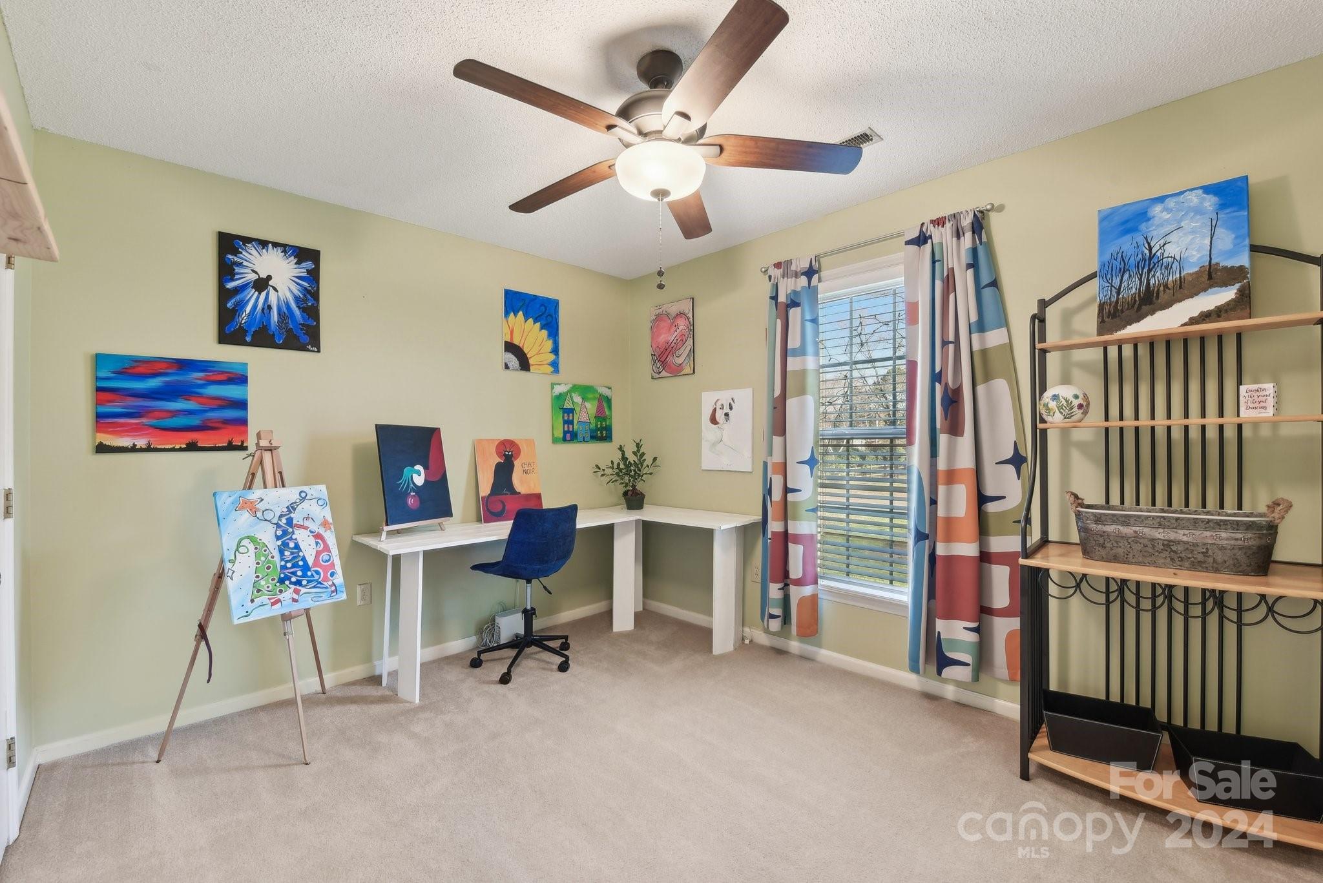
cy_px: 442
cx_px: 662
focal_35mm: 15
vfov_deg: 77.4
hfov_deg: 100.4
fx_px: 551
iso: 200
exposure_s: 1/4
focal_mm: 15
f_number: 8
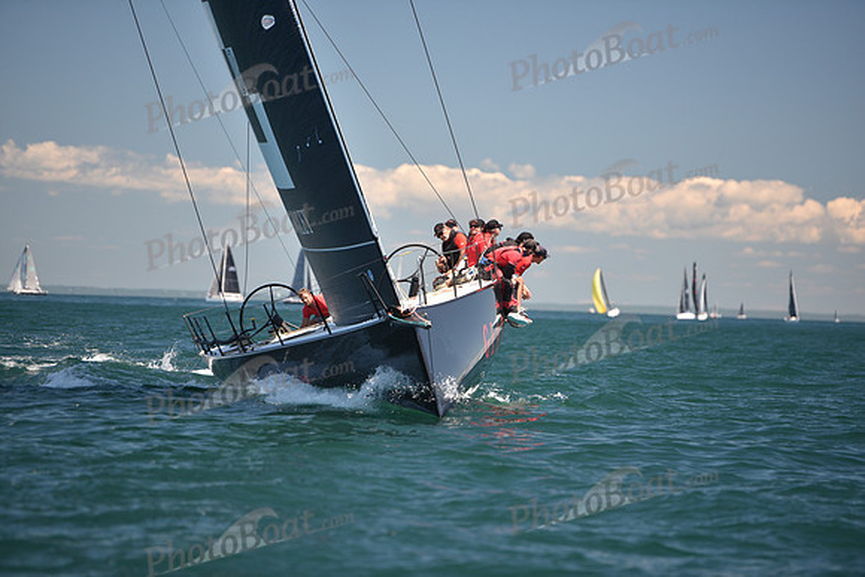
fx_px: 4806
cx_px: 432
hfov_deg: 10.3
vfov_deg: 6.9
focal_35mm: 200
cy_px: 288
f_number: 3.2
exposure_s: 1/800
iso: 250
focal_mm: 200
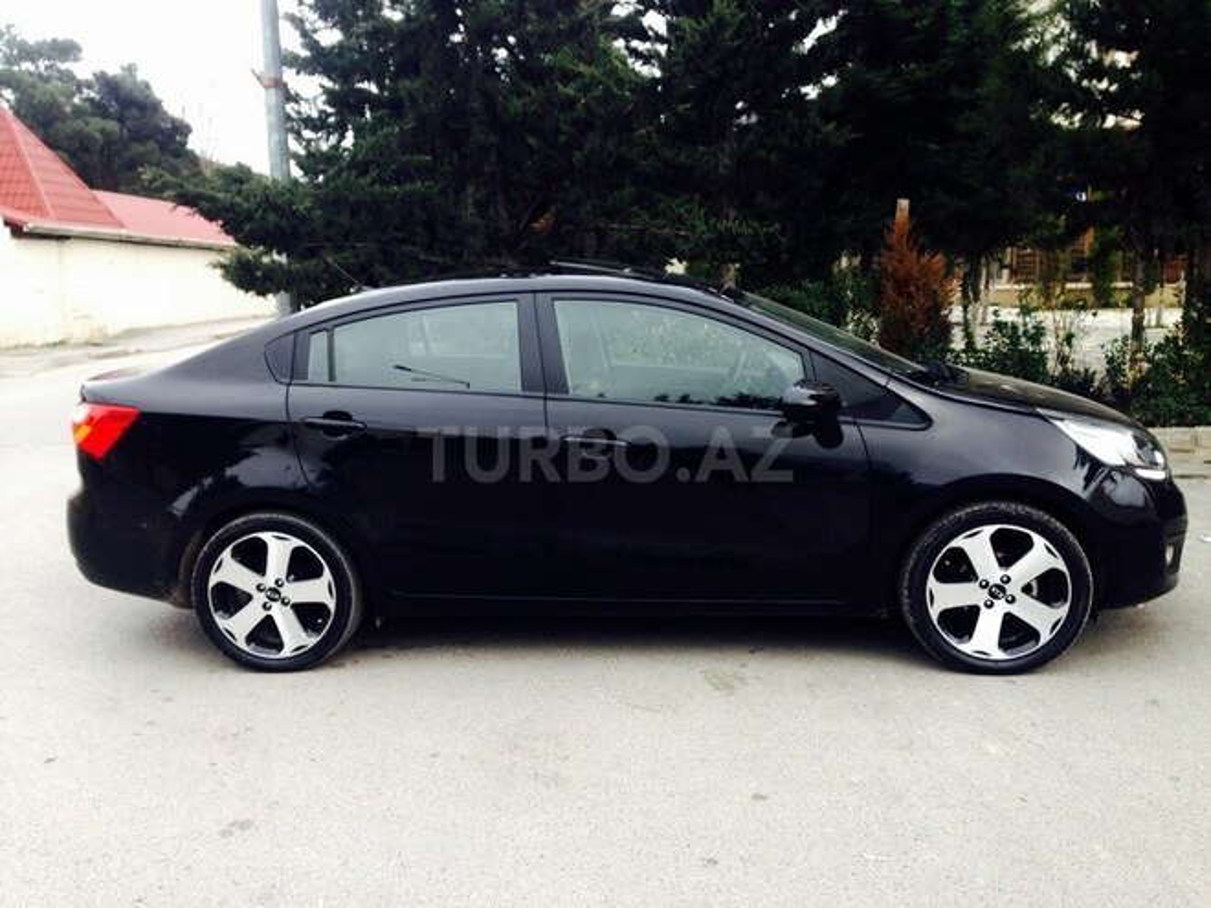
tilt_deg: -8.1
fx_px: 1154
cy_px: 454
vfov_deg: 42.9
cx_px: 606
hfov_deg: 55.4
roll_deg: +0.7
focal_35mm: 33
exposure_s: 1/60
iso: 50
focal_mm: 4.12
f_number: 2.4
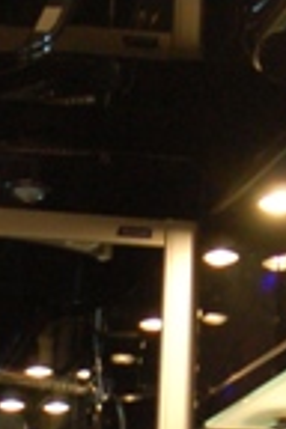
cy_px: 894
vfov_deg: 14.5
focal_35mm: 113
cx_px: -113
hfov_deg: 11.7
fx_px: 1346
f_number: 4.5
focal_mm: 12
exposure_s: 1/13
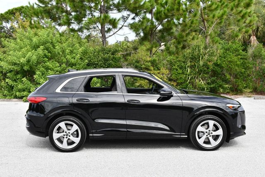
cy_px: 88
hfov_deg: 41.1
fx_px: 354
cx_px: 132
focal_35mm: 48
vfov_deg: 28.1
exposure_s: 1/250
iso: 200
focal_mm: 24
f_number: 8
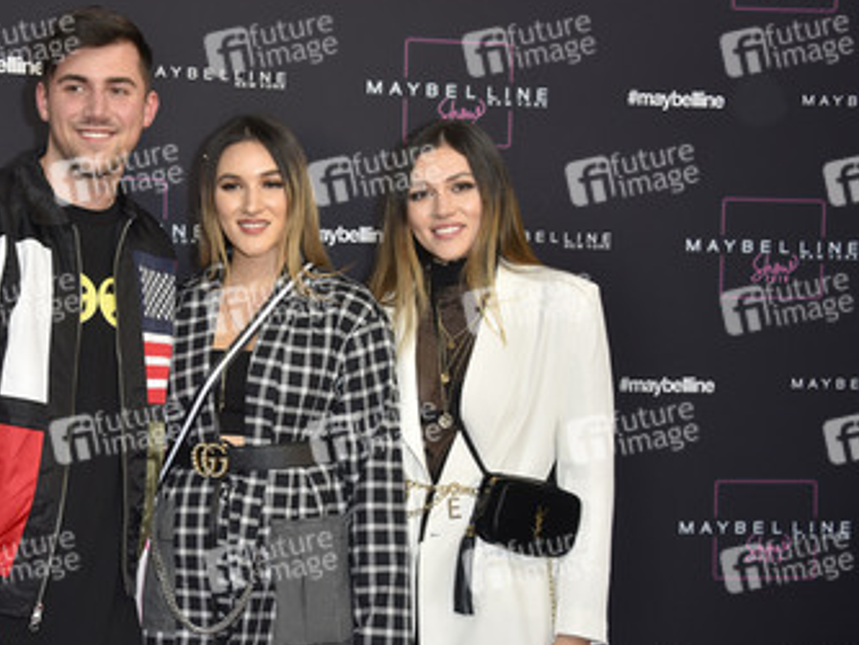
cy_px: 369
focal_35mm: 65
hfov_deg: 29.7
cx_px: 306
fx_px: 1614
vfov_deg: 22.6
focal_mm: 50
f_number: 5.6
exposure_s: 1/160
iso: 640
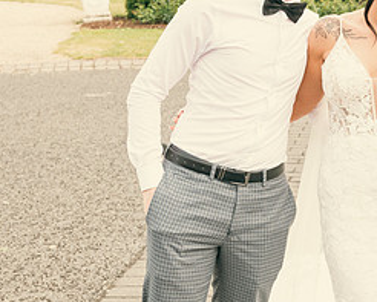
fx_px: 938
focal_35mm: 84
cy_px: 76
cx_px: 392
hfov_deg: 21.8
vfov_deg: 18.2
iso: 160
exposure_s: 1/160
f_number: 5.6
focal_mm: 38
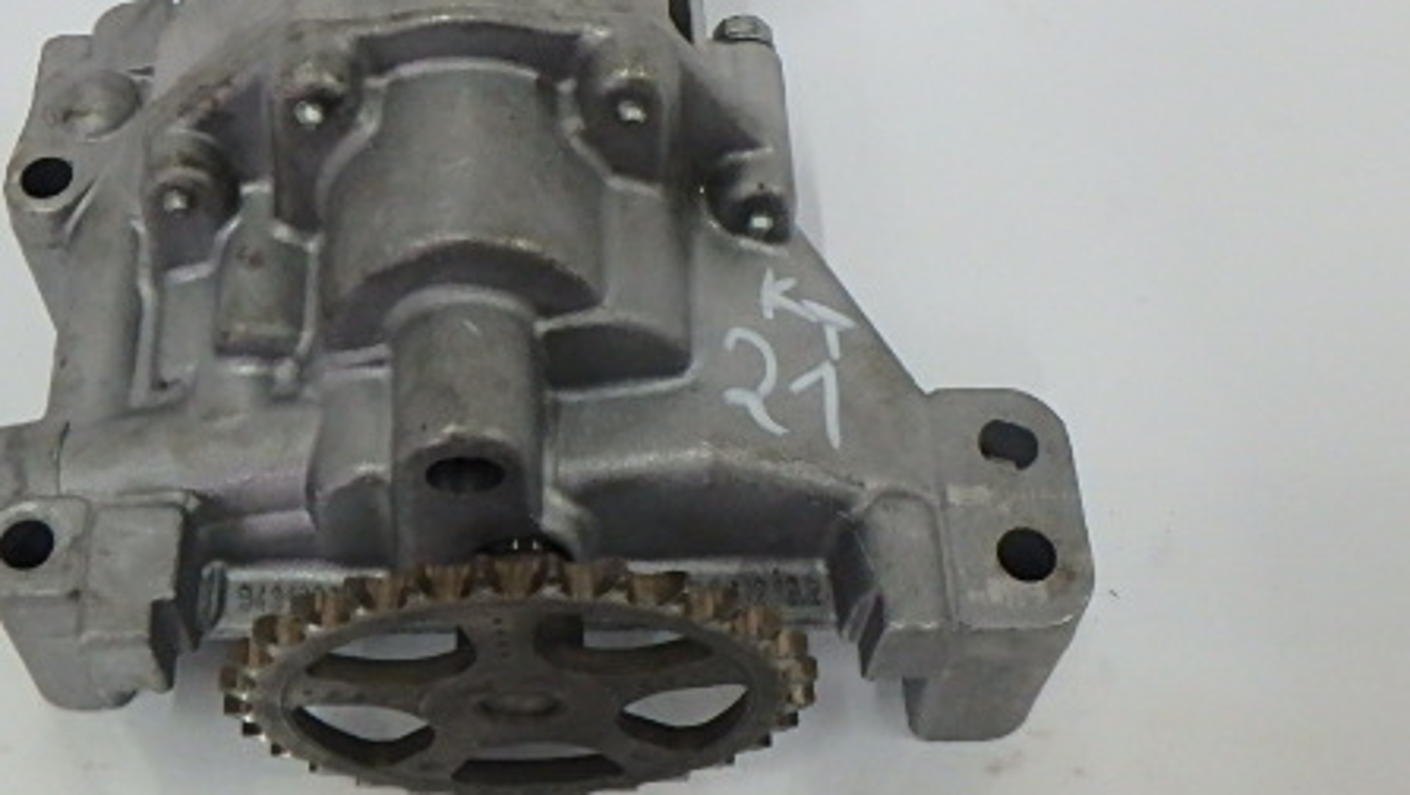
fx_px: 1983
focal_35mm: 53
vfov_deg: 22.4
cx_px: 602
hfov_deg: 39.1
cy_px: 155
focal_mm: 6
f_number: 4.9
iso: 800
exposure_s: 1/30
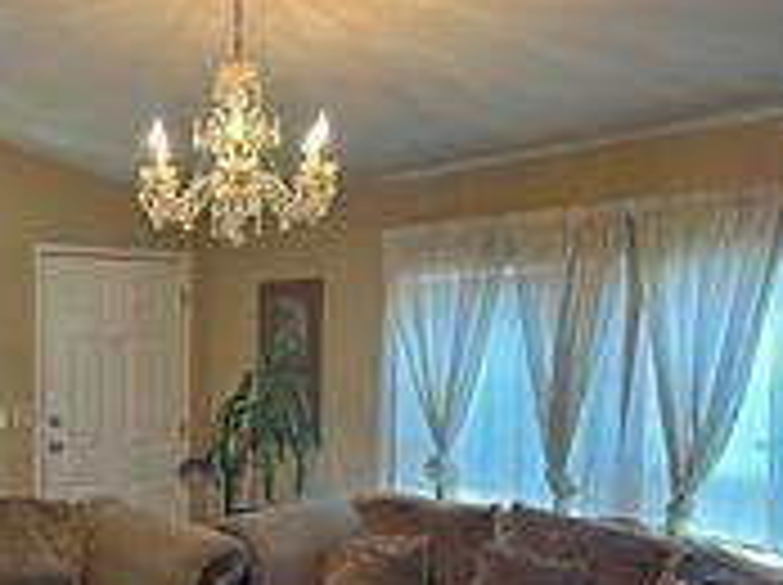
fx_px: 1152
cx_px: 106
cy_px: 428
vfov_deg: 28.1
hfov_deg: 35.7
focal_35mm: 51
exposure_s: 1/60
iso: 160
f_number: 1.5
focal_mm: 5.7
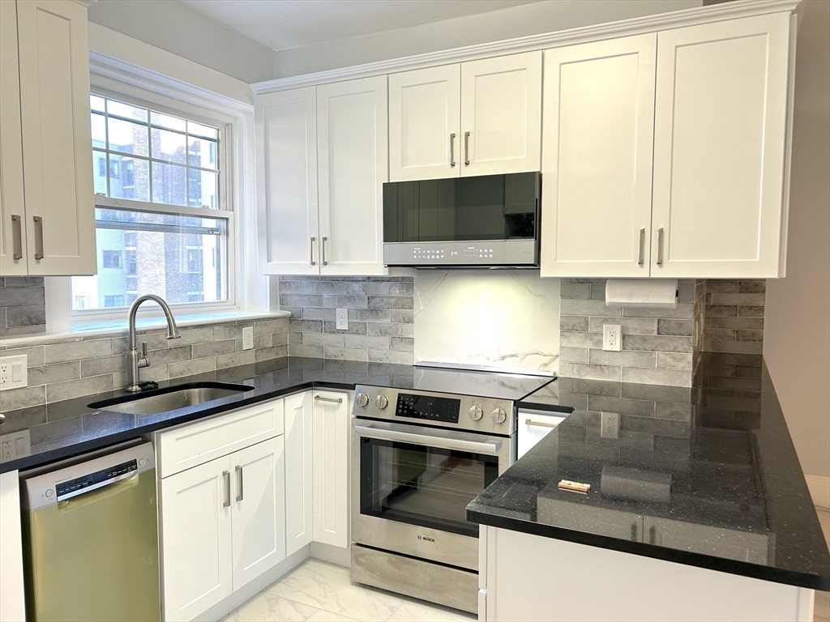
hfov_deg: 67.3
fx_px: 623
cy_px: 311
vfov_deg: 53.1
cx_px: 415
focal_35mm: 26
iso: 80
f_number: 1.5
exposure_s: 1/60
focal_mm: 5.7
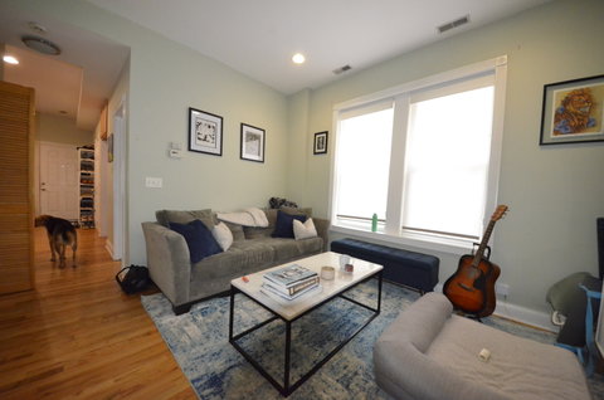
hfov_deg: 112.7
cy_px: 200
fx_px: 201
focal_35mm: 12
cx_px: 302
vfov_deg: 89.8
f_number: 8
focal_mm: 8
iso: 5000
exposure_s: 1/125
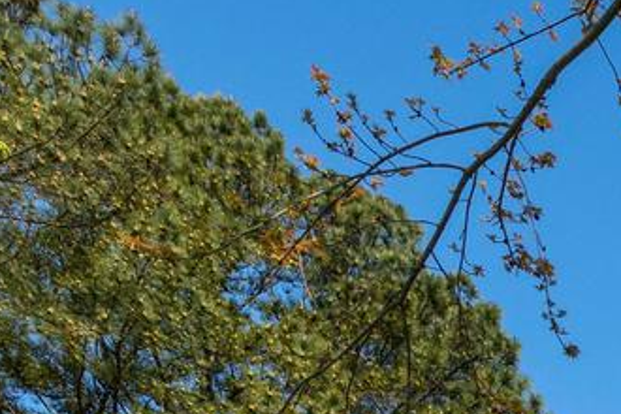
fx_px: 1501
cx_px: 1274
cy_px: 1243
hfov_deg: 16.8
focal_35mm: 87
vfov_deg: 10.7
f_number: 5.6
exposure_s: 1/1250
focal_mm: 14
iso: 200
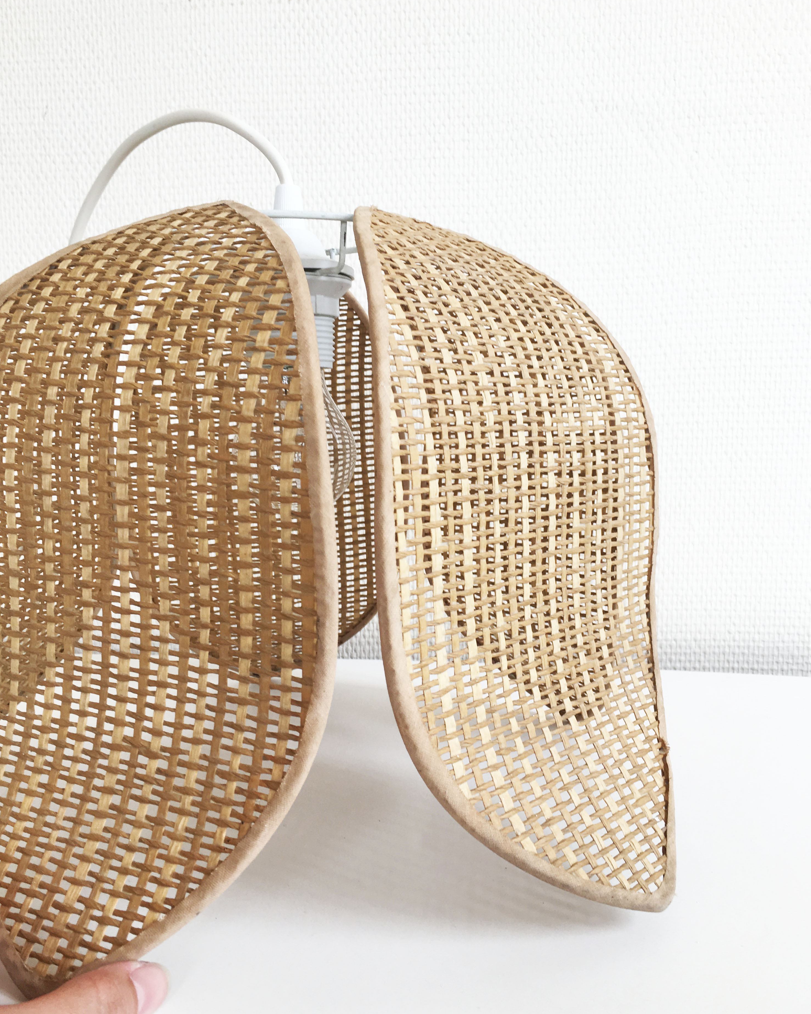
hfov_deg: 47.1
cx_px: 402
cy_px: 517
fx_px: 930
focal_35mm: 31
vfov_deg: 57.2
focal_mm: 4.15
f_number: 2.2
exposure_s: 1/50
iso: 25
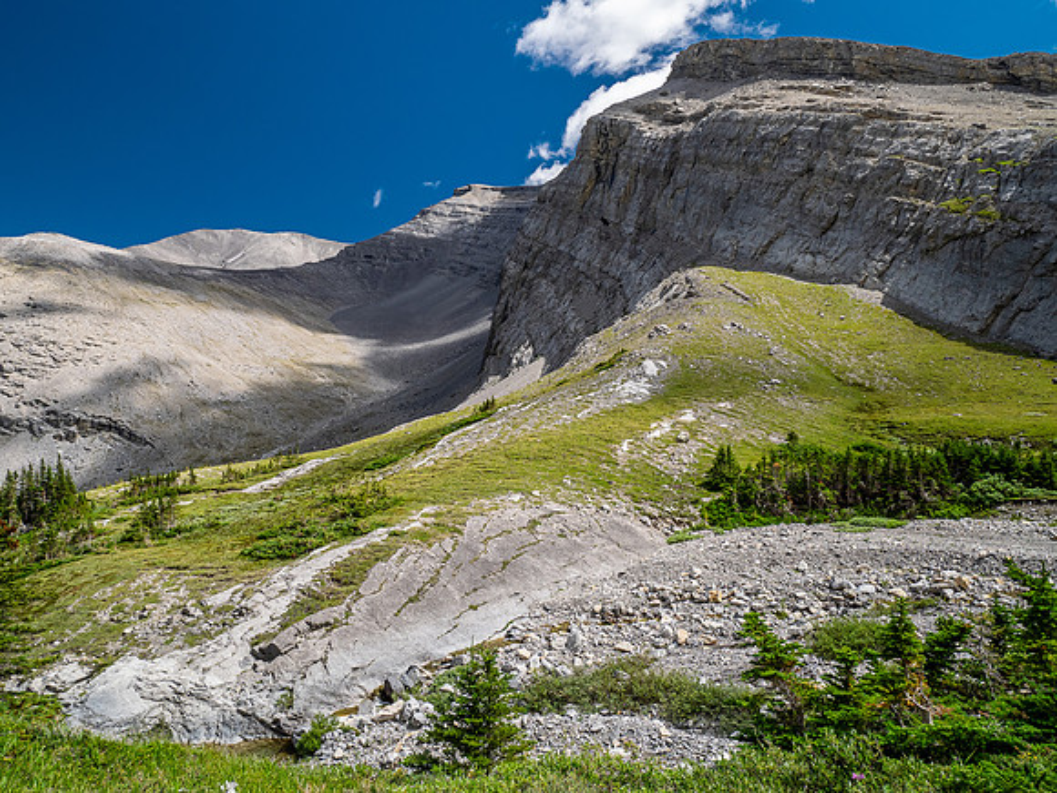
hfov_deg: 71.6
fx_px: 733
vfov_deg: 56.8
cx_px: 528
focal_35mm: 24
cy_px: 396
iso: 200
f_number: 8
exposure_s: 1/125
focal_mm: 12
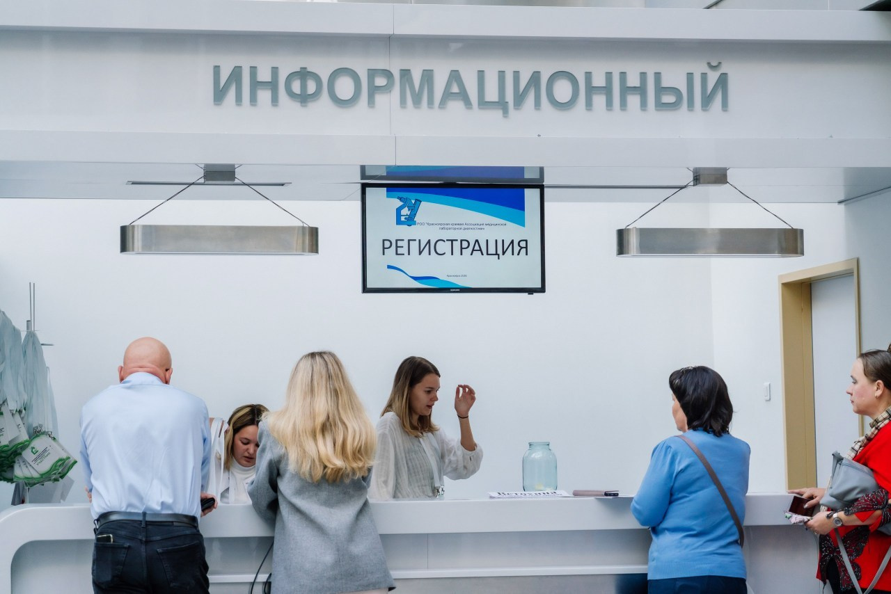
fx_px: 2599
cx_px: 446
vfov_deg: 13.0
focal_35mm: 105
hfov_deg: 19.5
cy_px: 297
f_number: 4
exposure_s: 1/320
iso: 1000
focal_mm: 105
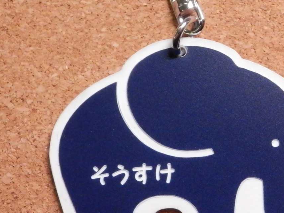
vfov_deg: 18.6
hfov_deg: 24.5
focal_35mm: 79
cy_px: 68
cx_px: 202
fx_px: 648
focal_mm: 7.4
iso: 1600
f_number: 4
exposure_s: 1/250
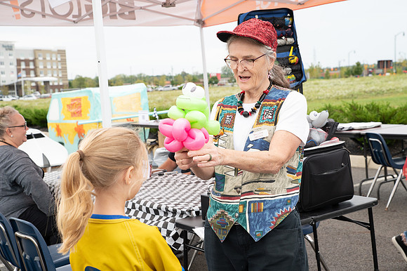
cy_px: 136
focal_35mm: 60
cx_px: 223
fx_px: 682
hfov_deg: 33.2
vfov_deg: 22.5
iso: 640
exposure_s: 1/160
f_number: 6.3
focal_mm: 55
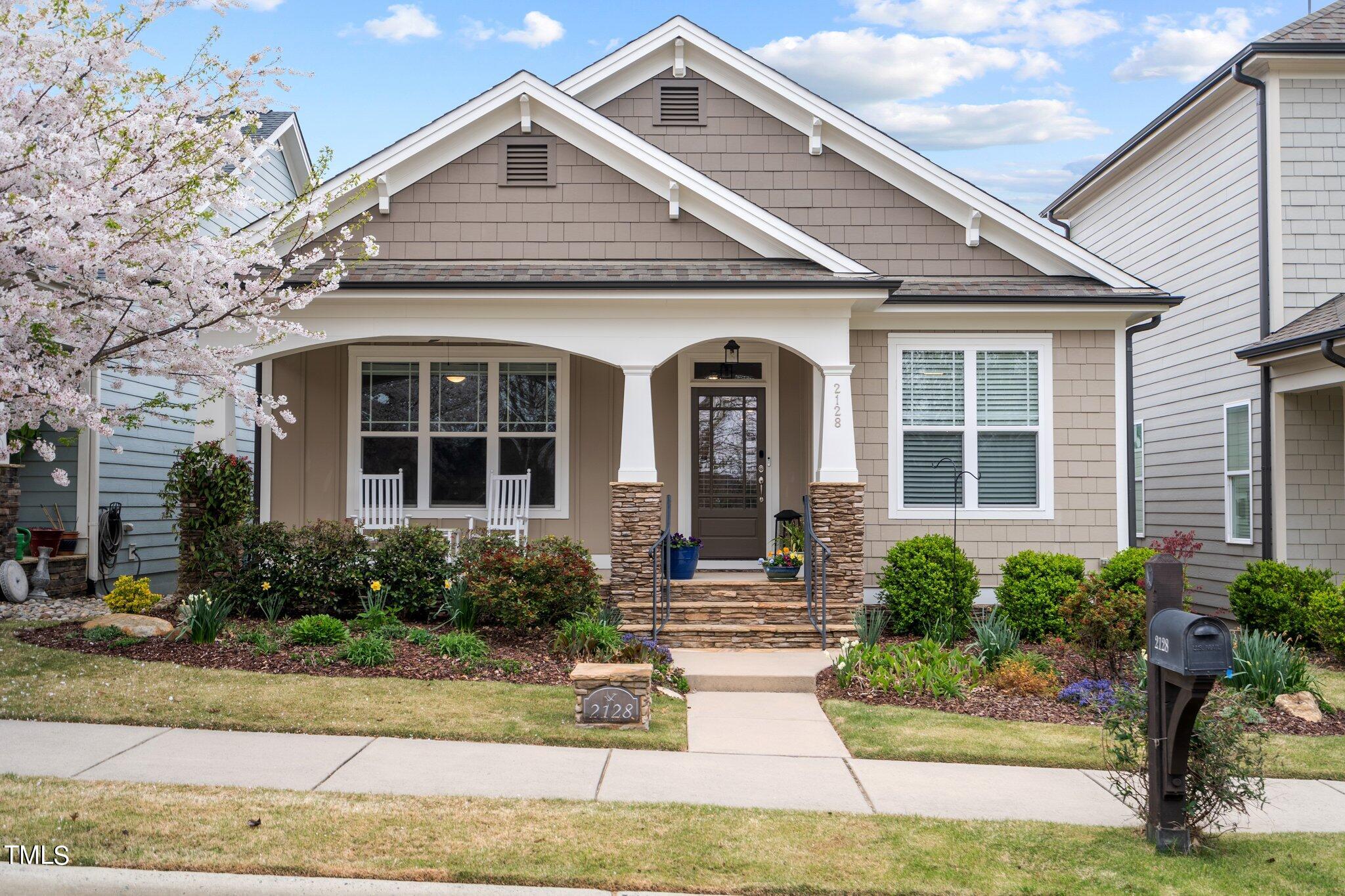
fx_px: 1307
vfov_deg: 37.8
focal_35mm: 35
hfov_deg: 54.4
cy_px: 448
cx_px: 672
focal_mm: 35
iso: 100
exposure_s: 1/60
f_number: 4
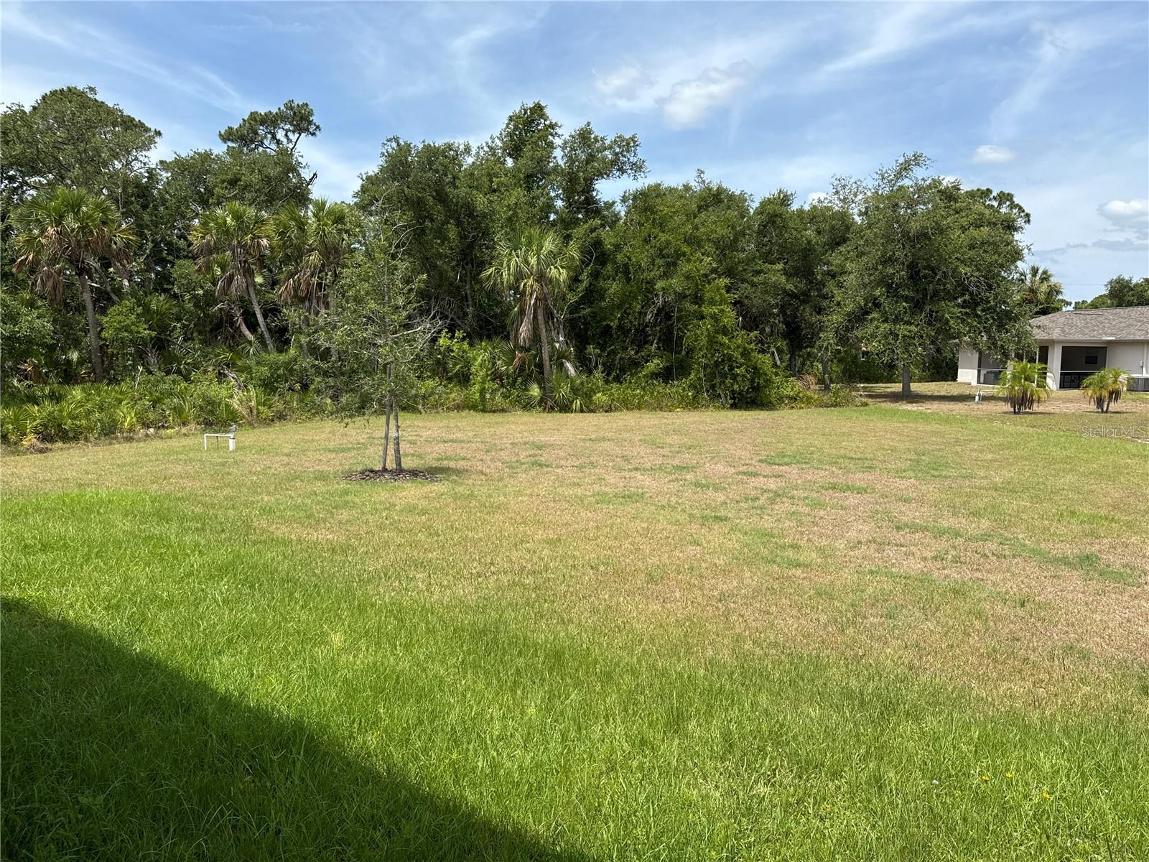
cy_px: 431
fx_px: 797
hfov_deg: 71.6
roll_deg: +0.3
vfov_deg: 56.8
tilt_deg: -6.7
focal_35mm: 24
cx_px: 574
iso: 80
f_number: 1.78
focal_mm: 6.76
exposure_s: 1/4310
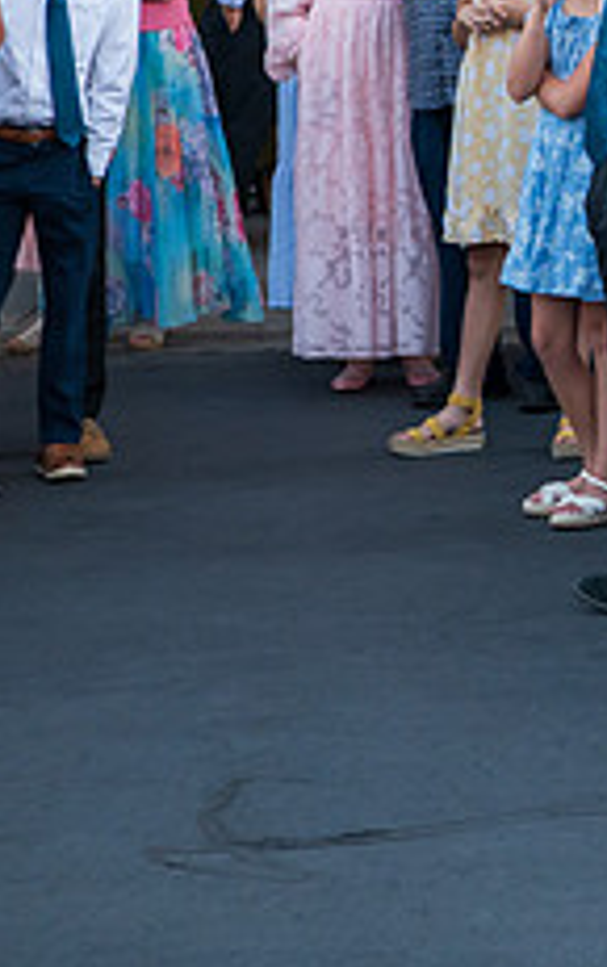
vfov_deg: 10.8
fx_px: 5066
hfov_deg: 6.7
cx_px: 953
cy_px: 120
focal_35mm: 192
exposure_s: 1/400
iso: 3200
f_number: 5
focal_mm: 70
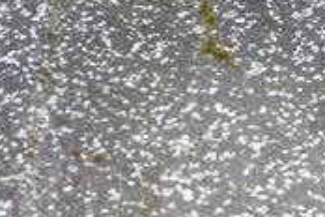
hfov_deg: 9.8
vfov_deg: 6.4
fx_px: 1896
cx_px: 170
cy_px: -161
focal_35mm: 210
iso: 125
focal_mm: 38
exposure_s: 1/125
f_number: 4.5
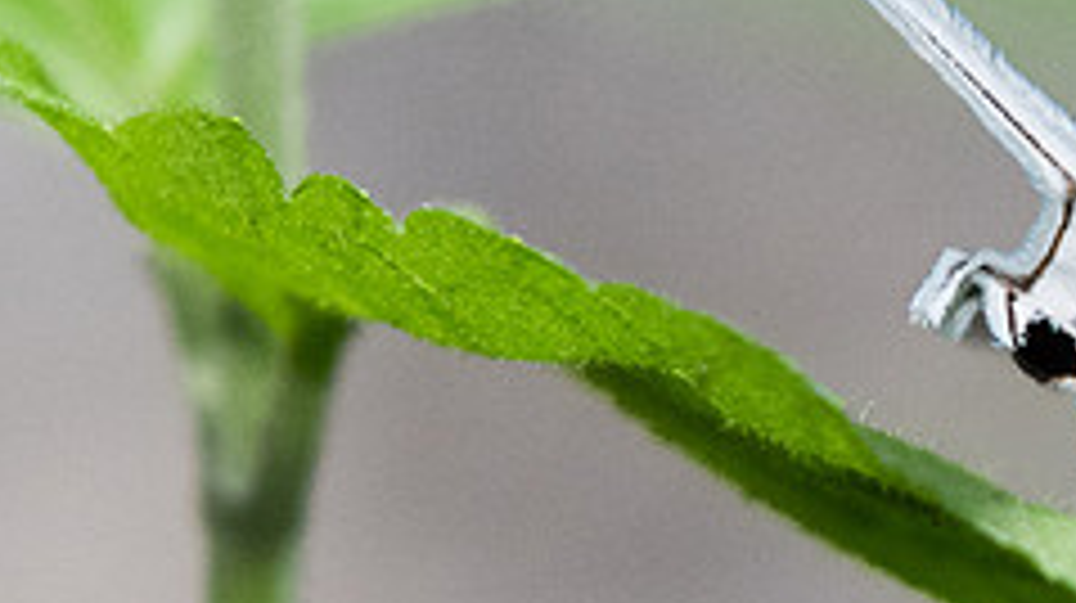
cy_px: 480
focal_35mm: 1908
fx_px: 54395
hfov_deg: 1.1
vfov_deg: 0.6
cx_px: 1460
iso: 1000
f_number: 7.1
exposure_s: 1/320
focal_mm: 320
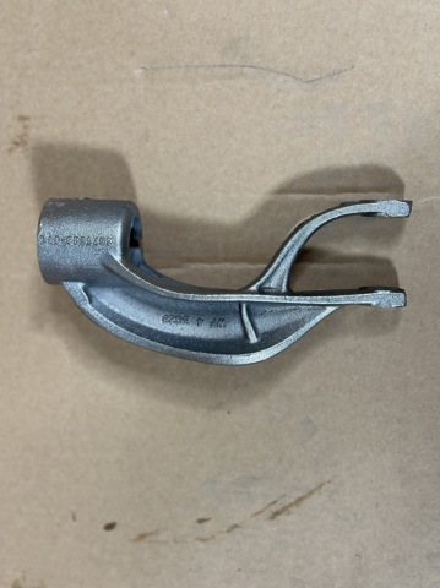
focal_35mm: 48
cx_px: 220
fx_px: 815
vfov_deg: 39.7
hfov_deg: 30.2
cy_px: 294
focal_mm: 6.86
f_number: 1.78
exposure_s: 1/50
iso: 125
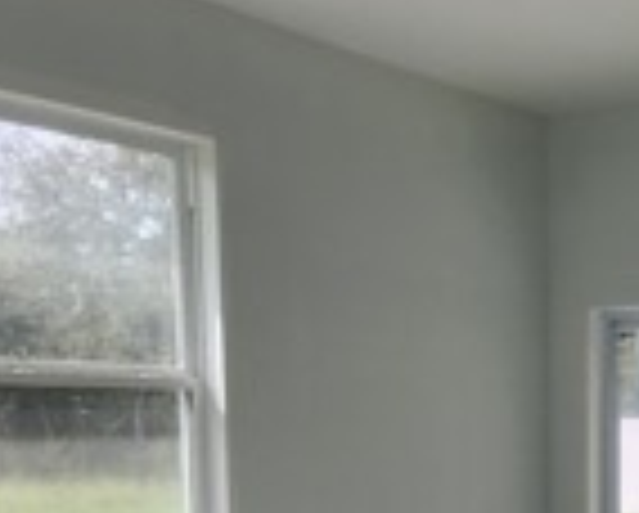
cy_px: 630
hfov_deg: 30.9
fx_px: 1079
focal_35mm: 57
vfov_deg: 24.1
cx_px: 621
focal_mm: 1.7
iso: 32
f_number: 2.2
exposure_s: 1/234
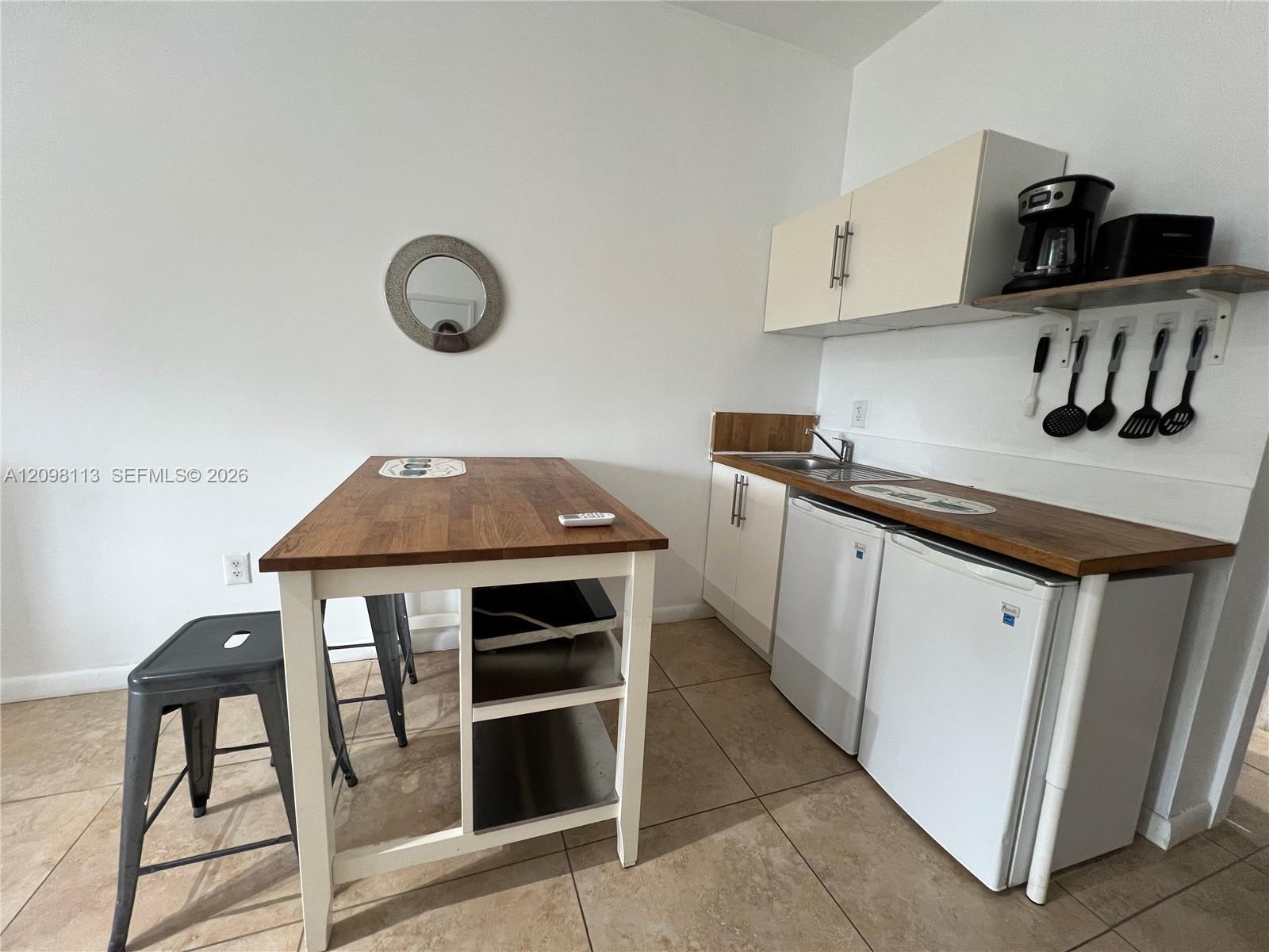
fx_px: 477
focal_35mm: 13
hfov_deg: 106.2
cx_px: 634
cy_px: 476
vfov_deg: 89.9
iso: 200
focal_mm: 1.57
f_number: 1.8
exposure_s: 1/60
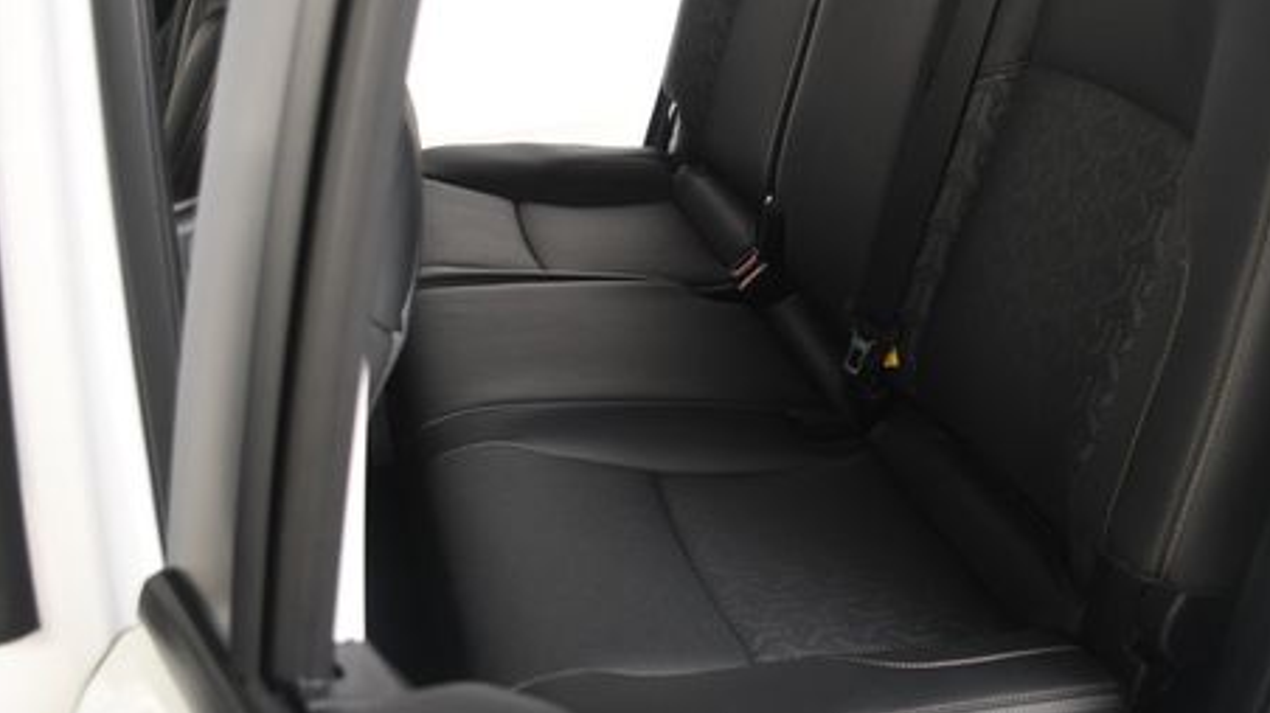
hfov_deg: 49.9
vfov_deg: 29.3
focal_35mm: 40
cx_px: 804
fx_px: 1347
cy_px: 188
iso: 100
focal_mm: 18
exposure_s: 1/160
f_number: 3.5
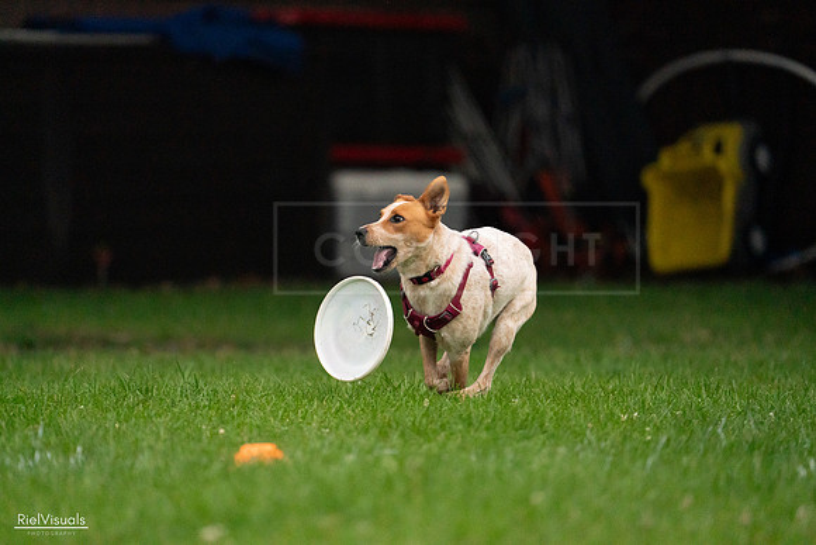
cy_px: 272
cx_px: 408
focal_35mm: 600
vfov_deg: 2.3
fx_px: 13603
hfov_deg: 3.4
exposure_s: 1/1600
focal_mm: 600
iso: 6400
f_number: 6.3
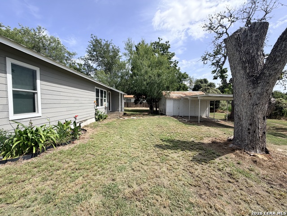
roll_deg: +0.6
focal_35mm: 14
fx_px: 116
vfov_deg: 85.7
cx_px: 144
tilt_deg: -2.5
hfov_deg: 102.1
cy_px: 108
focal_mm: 2.22
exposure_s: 1/770
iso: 20
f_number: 2.2
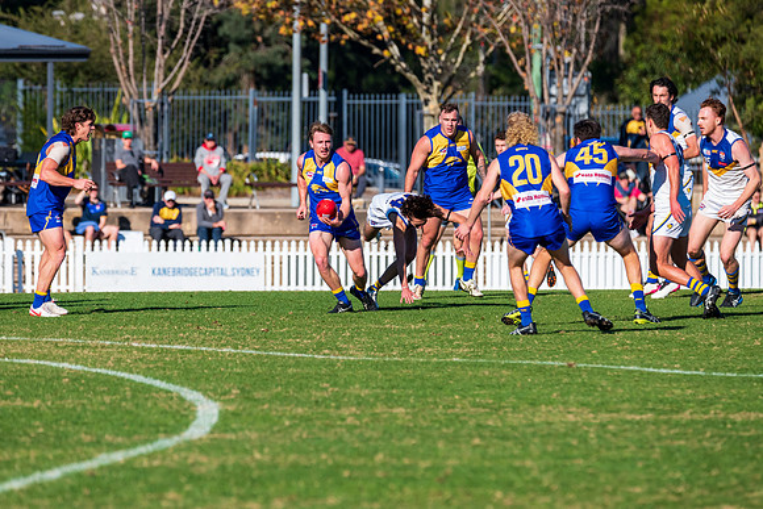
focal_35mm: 412
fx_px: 8744
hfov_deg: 5.0
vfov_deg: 3.3
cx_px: 361
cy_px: 241
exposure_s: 1/2000
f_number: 9
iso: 800
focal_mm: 380
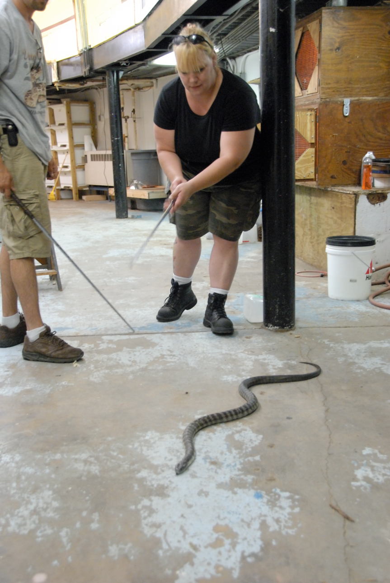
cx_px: 195
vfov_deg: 49.5
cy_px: 292
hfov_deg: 34.3
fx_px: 632
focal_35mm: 39
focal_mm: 26
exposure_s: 1/45
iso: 1600
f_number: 4
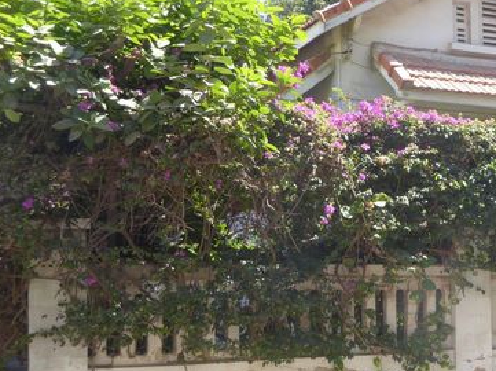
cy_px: 240
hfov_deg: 26.2
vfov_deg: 20.6
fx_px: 1016
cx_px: 474
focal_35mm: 71
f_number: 3.5
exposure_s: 1/200
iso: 80
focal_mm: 5.4
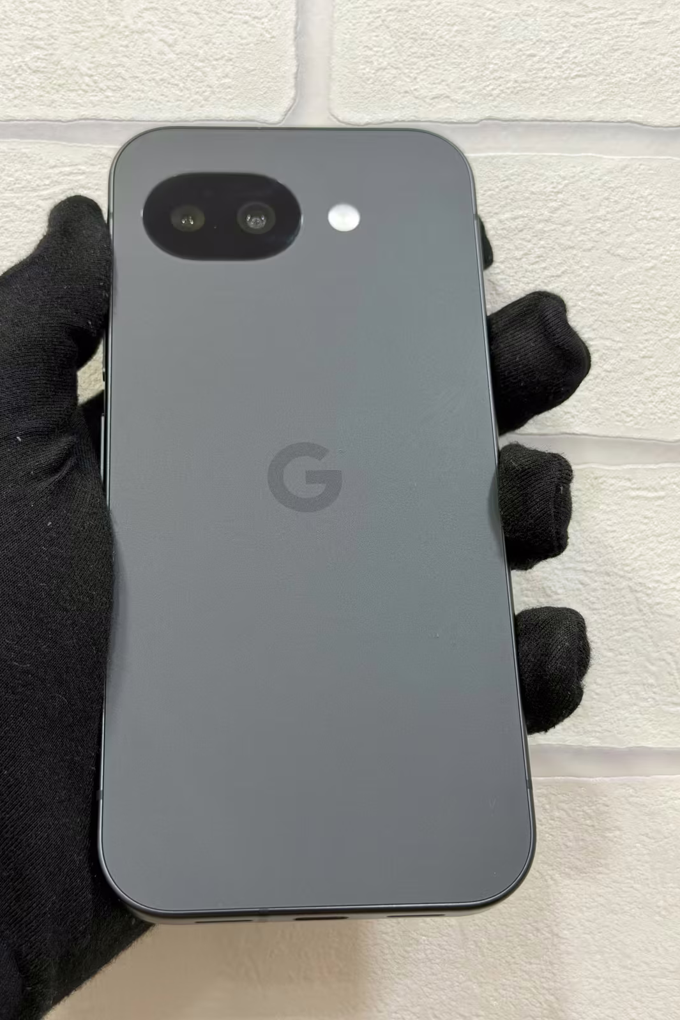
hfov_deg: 27.0
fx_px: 1417
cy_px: 510
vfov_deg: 39.6
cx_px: 311
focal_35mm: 50
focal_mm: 6.76
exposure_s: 1/50
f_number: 1.78
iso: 80
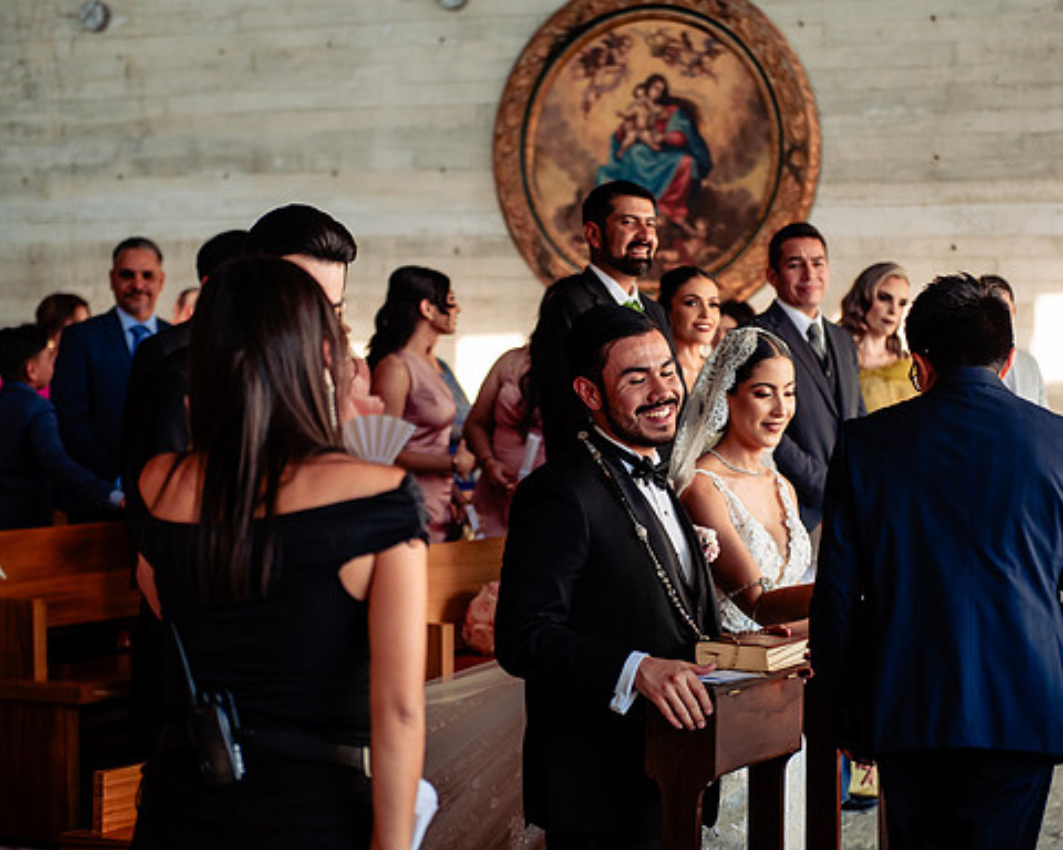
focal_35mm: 85
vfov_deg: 18.1
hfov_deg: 22.4
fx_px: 2674
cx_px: 645
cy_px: 403
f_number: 3.2
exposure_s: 1/320
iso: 500
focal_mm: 70
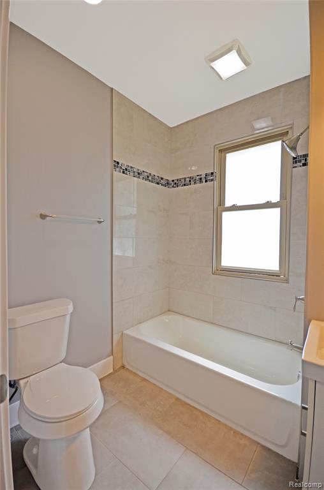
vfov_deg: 100.5
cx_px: 162
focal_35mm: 15
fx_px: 204
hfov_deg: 77.0
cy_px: 245
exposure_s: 1/125
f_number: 5.6
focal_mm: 10
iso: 200
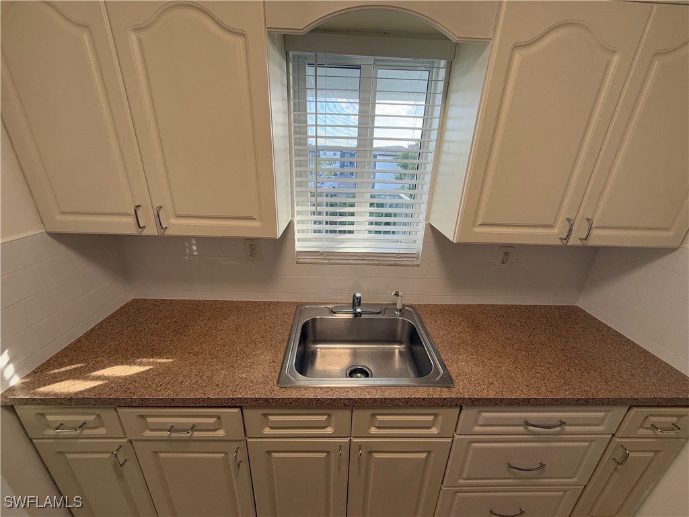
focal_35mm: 14
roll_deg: -2.1
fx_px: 279
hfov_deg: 102.1
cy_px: 258
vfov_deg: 85.7
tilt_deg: -21.0
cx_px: 344
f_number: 2.2
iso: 125
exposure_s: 1/120
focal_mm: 2.22
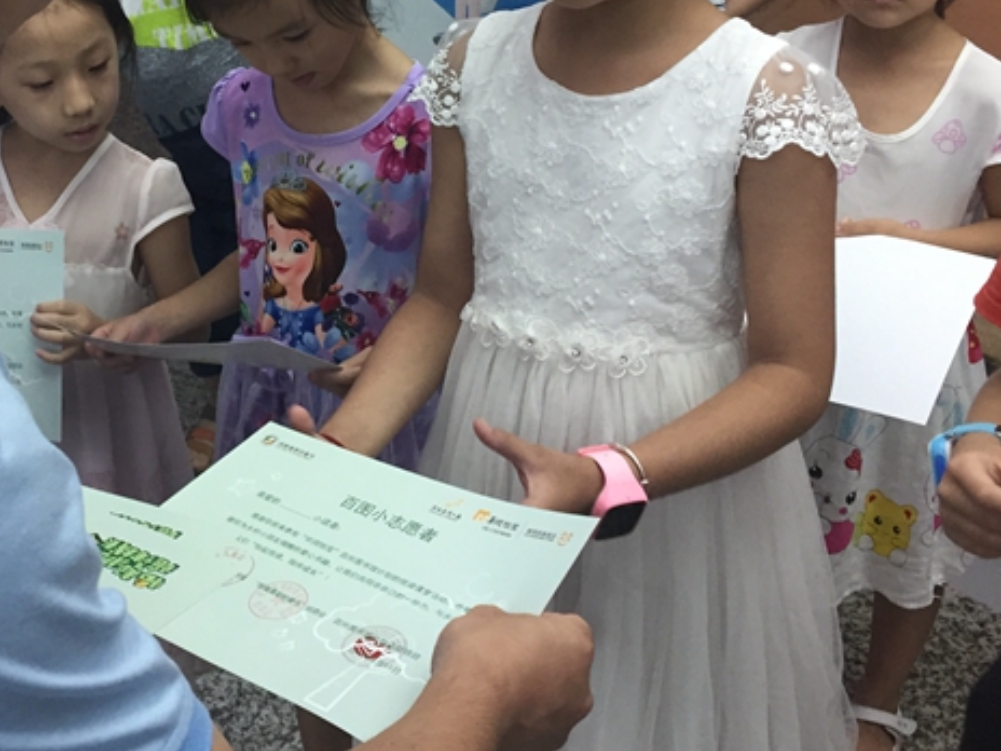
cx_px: 280
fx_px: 1446
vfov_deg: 28.7
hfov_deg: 37.5
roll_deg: +1.9
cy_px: 199
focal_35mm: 50
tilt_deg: -21.4
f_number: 2.2
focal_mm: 4.15
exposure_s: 1/33
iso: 80
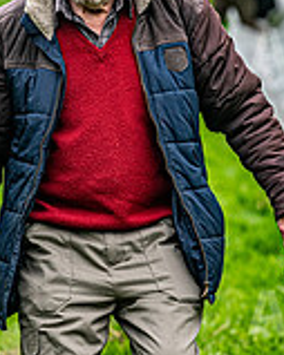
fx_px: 5595
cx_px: 92
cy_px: 201
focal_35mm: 532
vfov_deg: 3.6
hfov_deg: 2.9
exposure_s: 1/500
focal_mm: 200
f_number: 4.5
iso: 720
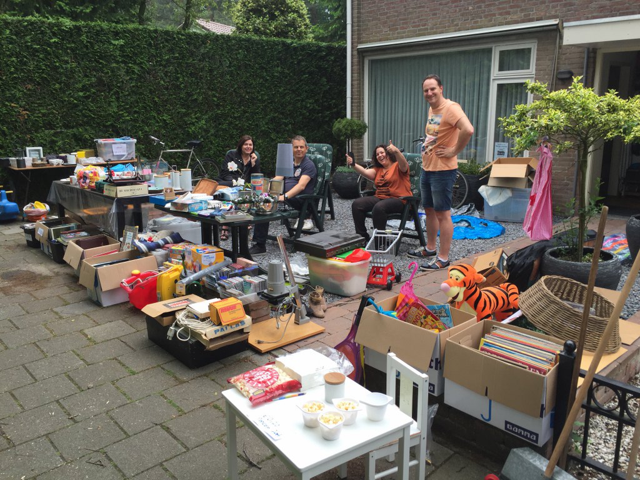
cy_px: 240
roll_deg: +0.3
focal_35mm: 29
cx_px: 320
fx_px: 536
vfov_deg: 48.2
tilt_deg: -12.1
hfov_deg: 61.7
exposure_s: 1/311
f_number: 2.2
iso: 32
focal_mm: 4.15
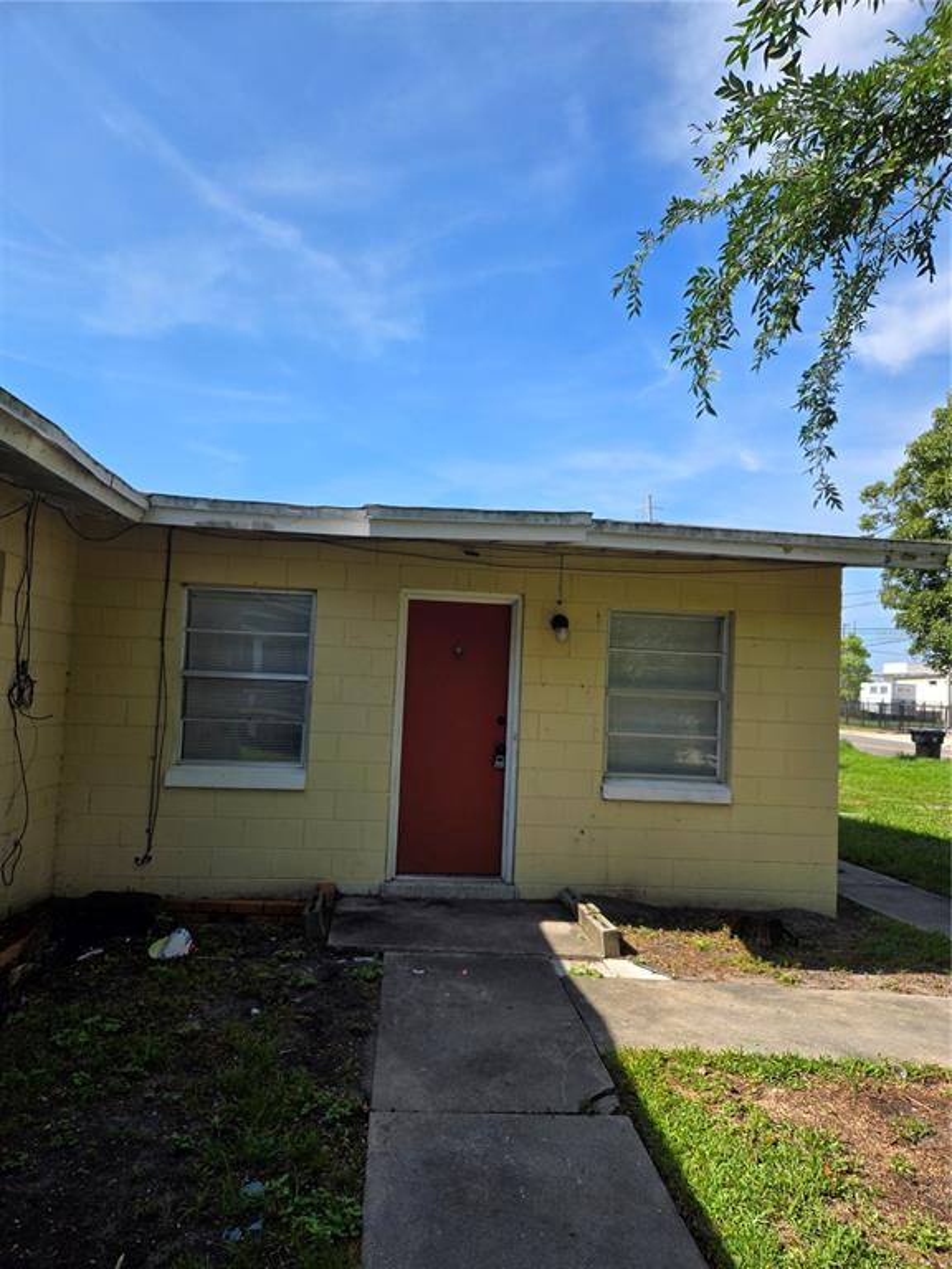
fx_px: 843
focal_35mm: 23
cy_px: 634
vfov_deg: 73.9
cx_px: 476
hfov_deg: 58.9
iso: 25
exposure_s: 1/1114
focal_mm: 5.4
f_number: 1.8
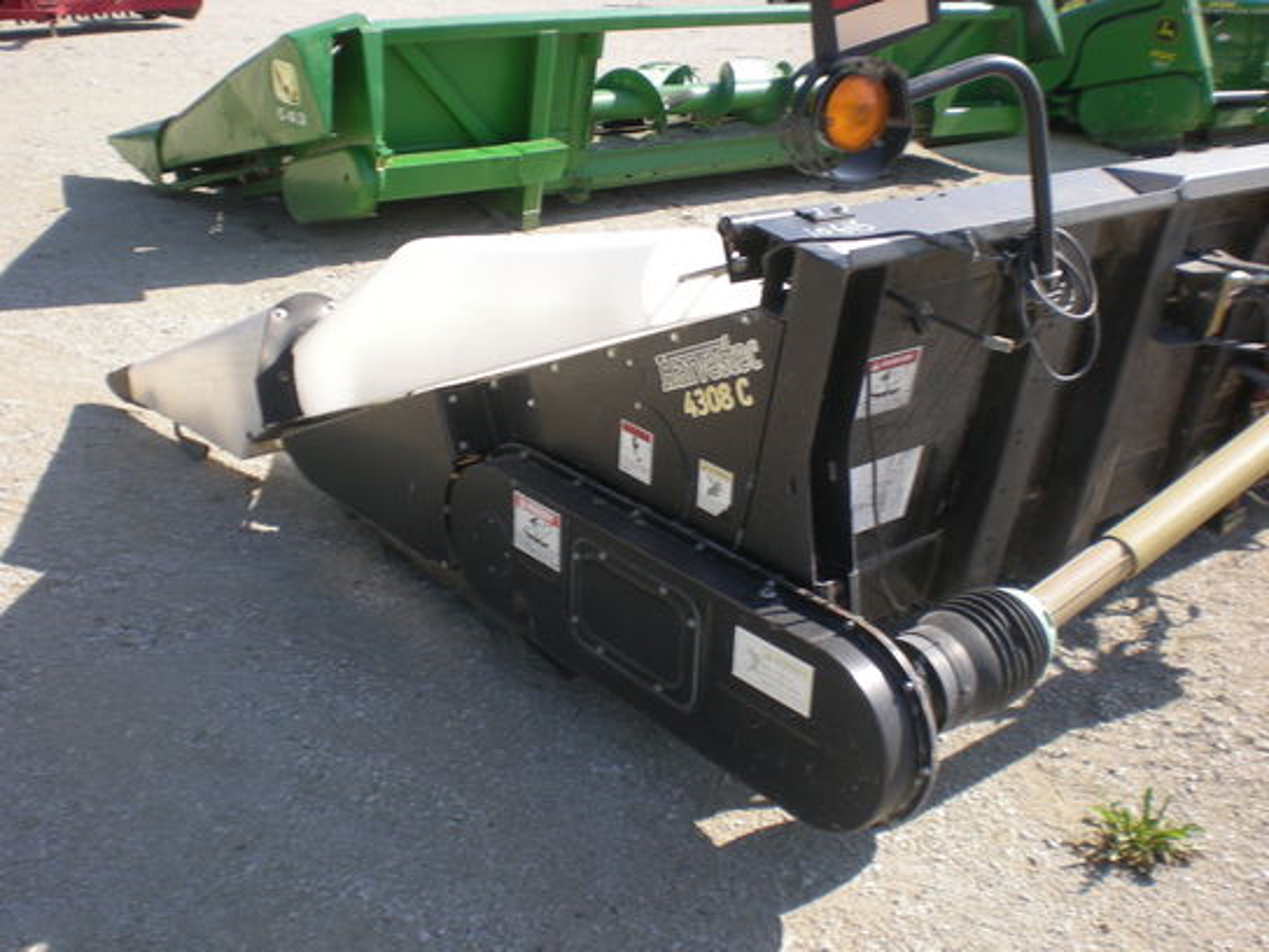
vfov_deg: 37.7
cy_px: 476
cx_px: 634
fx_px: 1393
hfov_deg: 49.0
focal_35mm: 38
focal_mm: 6.3
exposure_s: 1/170
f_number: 4.6
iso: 50
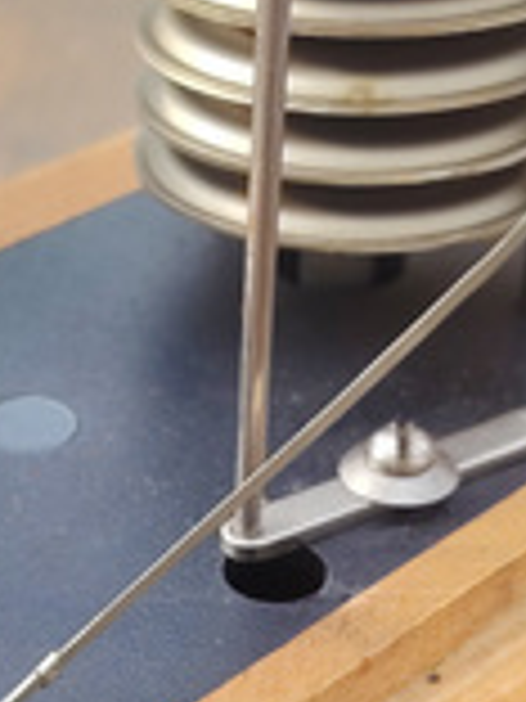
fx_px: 1560
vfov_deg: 24.9
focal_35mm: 77
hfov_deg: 18.8
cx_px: 56
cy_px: 558
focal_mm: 5.25
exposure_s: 1/137
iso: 100
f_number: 1.75
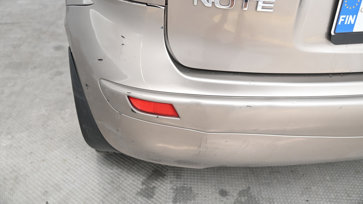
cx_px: 180
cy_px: 87
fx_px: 347
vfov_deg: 32.8
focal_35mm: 36
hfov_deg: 55.3
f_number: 4
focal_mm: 34
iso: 2000
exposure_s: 1/50
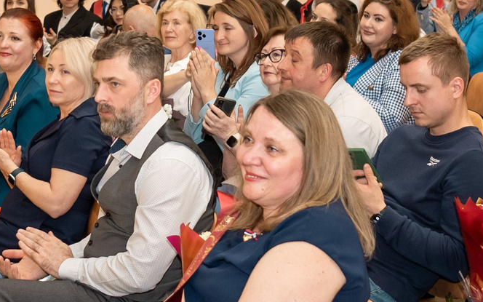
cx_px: 99
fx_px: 1474
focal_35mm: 112
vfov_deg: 11.6
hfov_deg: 18.4
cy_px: 47
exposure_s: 1/200
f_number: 2.8
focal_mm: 27
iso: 500
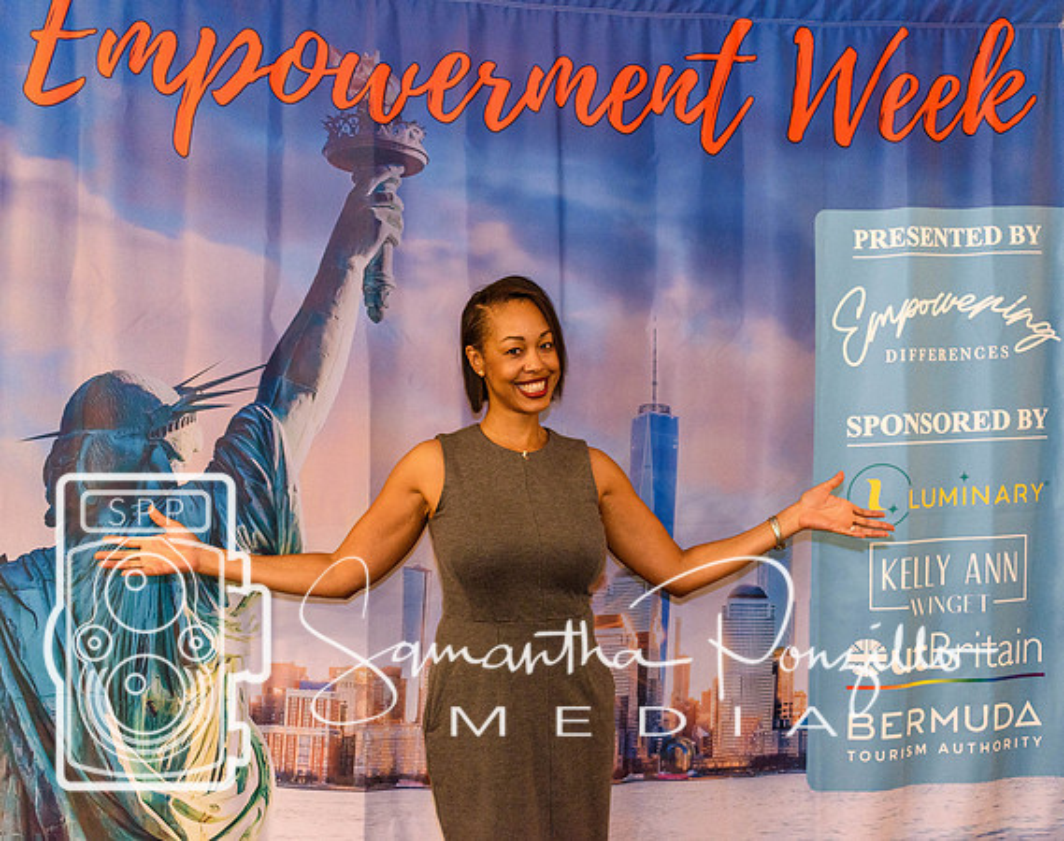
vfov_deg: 35.2
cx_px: 575
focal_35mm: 42
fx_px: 1325
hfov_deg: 43.7
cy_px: 413
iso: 1000
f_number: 3.8
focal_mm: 24
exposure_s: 1/60
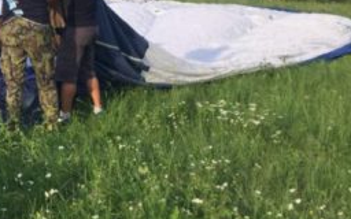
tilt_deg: -7.9
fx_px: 717
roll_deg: -4.1
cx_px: -75
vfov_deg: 17.3
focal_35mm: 75
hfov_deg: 24.7
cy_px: 50
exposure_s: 1/682
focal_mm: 4.15
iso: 32
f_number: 2.2
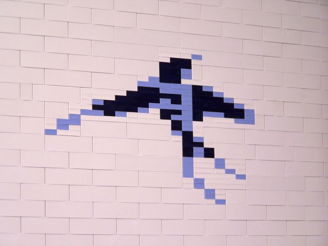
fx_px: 1317
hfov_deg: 14.2
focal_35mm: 139
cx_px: 164
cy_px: 123
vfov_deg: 10.7
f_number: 3.2
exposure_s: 1/6
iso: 80
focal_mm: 23.1
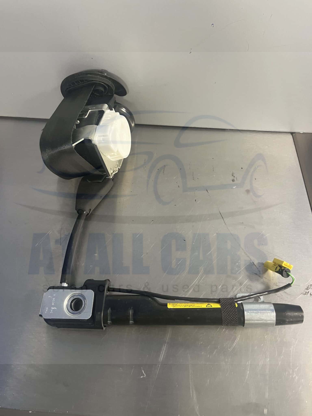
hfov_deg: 53.1
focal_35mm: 26
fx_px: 312
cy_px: 208
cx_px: 156
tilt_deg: -54.2
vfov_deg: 67.3
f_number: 1.6
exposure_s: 1/50
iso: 400
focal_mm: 5.1
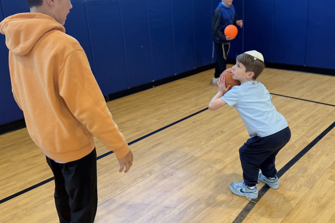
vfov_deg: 40.9
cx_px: 184
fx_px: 298
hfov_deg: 58.6
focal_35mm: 32
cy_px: 88
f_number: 1.78
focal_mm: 6.76
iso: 80
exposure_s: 1/121
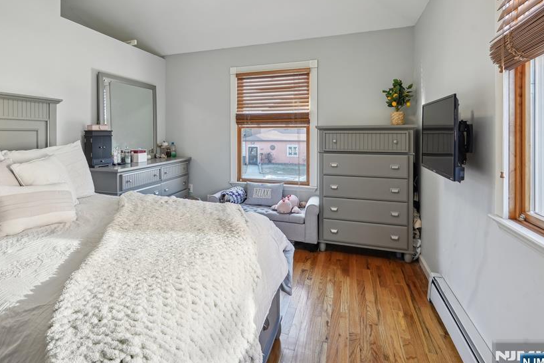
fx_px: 302
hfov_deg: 83.0
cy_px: 145
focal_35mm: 20
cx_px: 220
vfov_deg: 61.4
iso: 400
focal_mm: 16
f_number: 8
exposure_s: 1/20
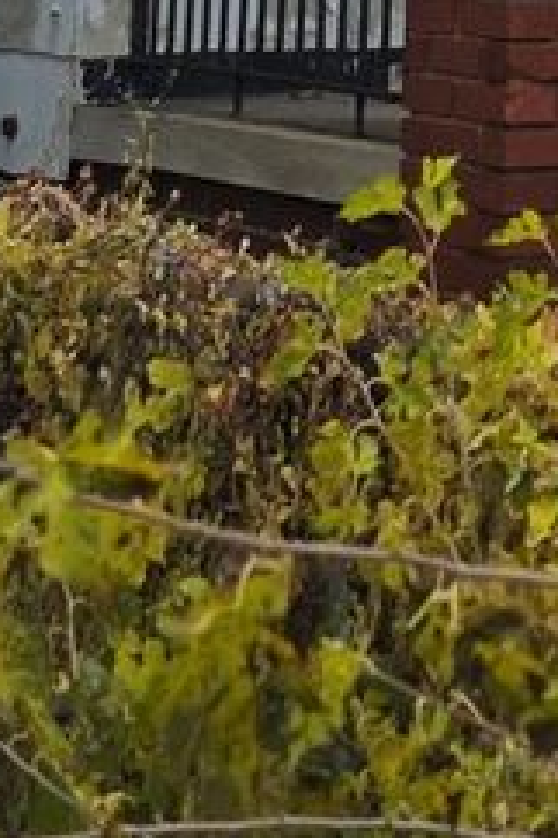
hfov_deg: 9.9
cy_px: -1048
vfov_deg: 12.5
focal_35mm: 135
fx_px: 3143
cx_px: 728
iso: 80
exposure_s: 1/2953
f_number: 1.7
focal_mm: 6.3
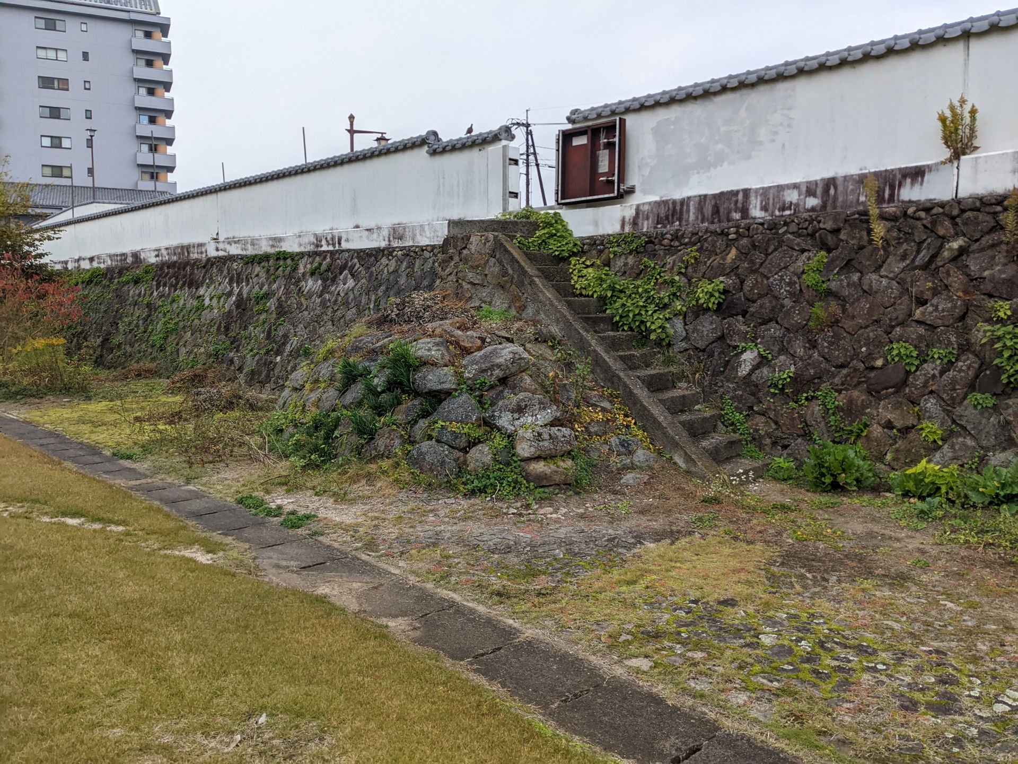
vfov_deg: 51.4
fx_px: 794
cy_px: 382
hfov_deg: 65.3
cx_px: 509
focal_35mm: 27
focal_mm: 4.38
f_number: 1.73
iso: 57
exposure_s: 1/975
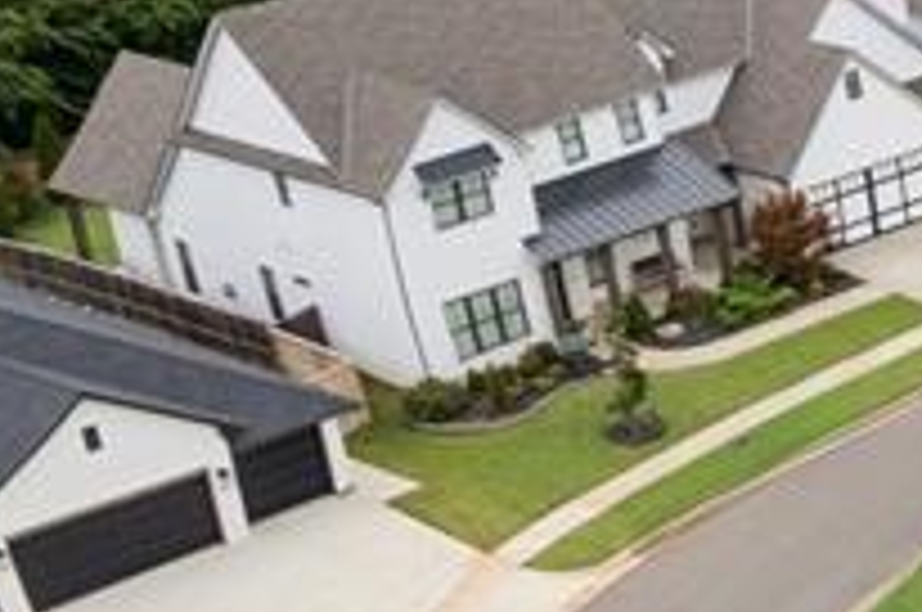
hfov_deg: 14.0
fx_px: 2813
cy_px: 450
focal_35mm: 110
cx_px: 2098
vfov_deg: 12.4
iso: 130
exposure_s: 1/800
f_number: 2.8
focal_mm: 8.4
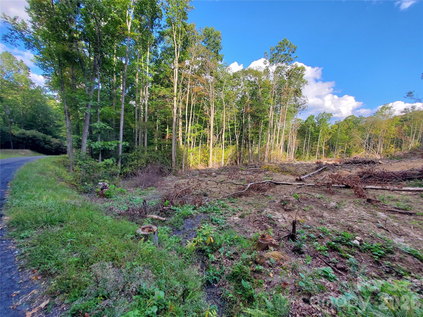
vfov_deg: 89.9
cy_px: 158
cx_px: 212
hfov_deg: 106.2
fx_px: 159
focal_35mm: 13
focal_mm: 1.8
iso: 50
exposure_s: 1/269
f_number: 2.2
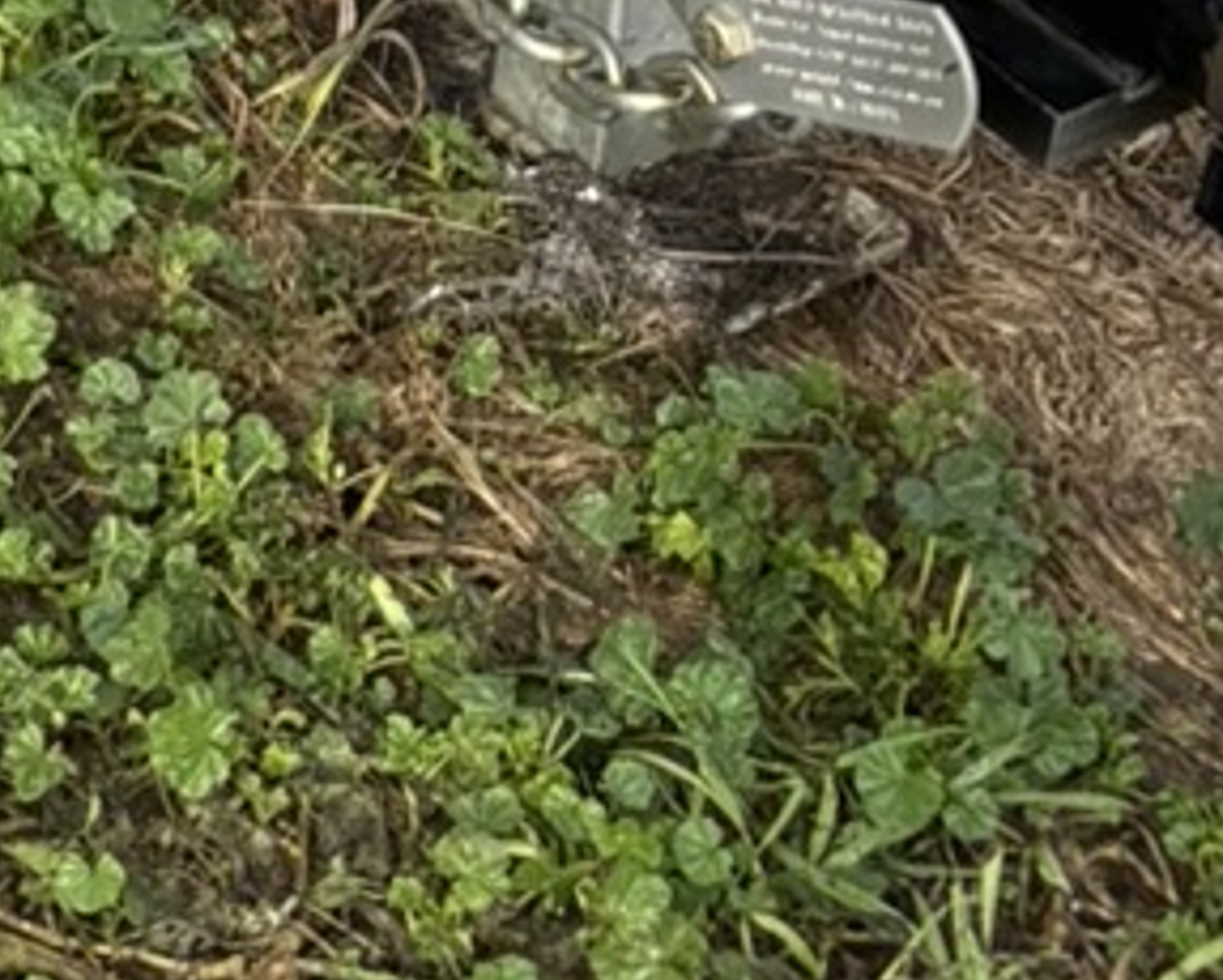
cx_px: -1278
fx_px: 6556
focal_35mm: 181
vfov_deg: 7.8
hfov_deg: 9.9
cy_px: -1577
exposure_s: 1/1152
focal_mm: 5.96
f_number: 1.6
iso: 50
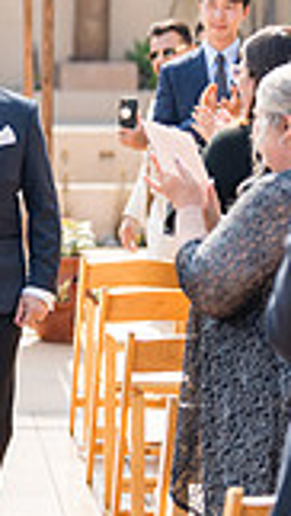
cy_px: 77
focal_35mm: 146
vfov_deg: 14.6
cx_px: -166
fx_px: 1995
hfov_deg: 8.1
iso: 50
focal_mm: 50
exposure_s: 1/3200
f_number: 1.2
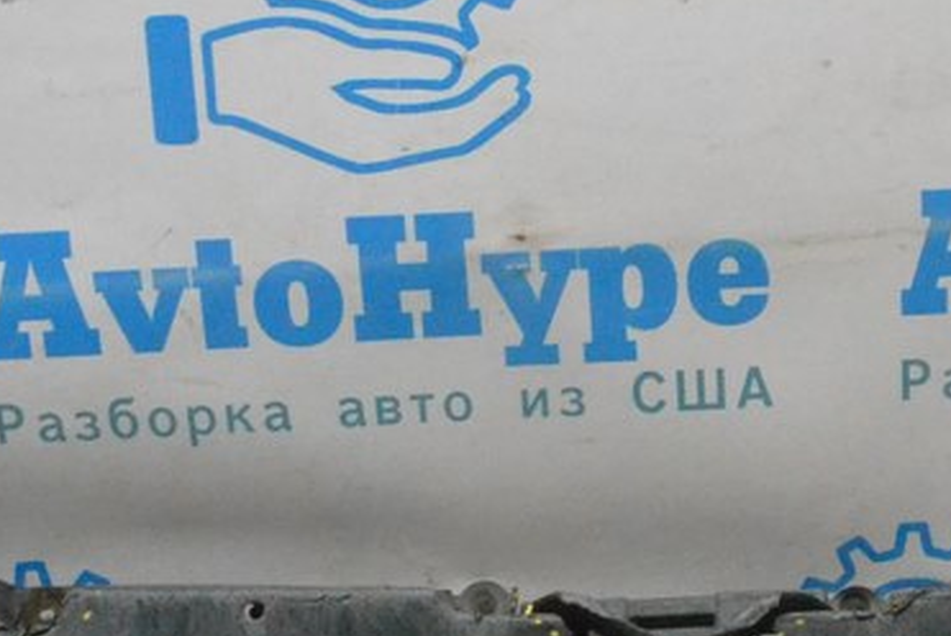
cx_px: 705
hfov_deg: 22.2
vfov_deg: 15.0
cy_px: 440
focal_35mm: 91
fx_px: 2406
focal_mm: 22
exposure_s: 1/100
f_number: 14
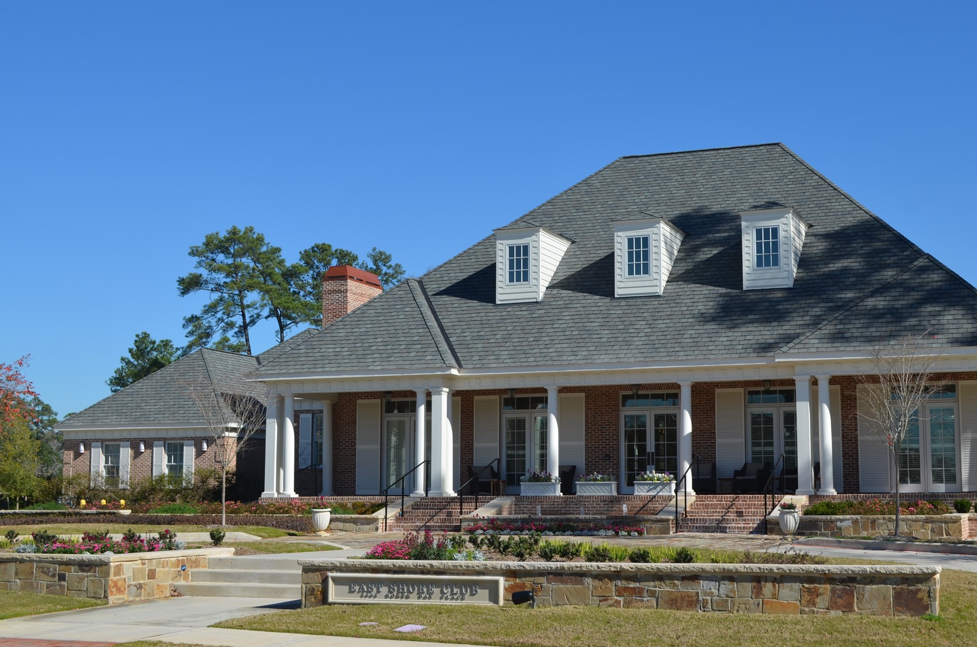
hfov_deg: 39.6
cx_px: 569
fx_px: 1354
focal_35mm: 50
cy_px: 313
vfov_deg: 26.9
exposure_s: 1/320
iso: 100
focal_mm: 28
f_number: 9
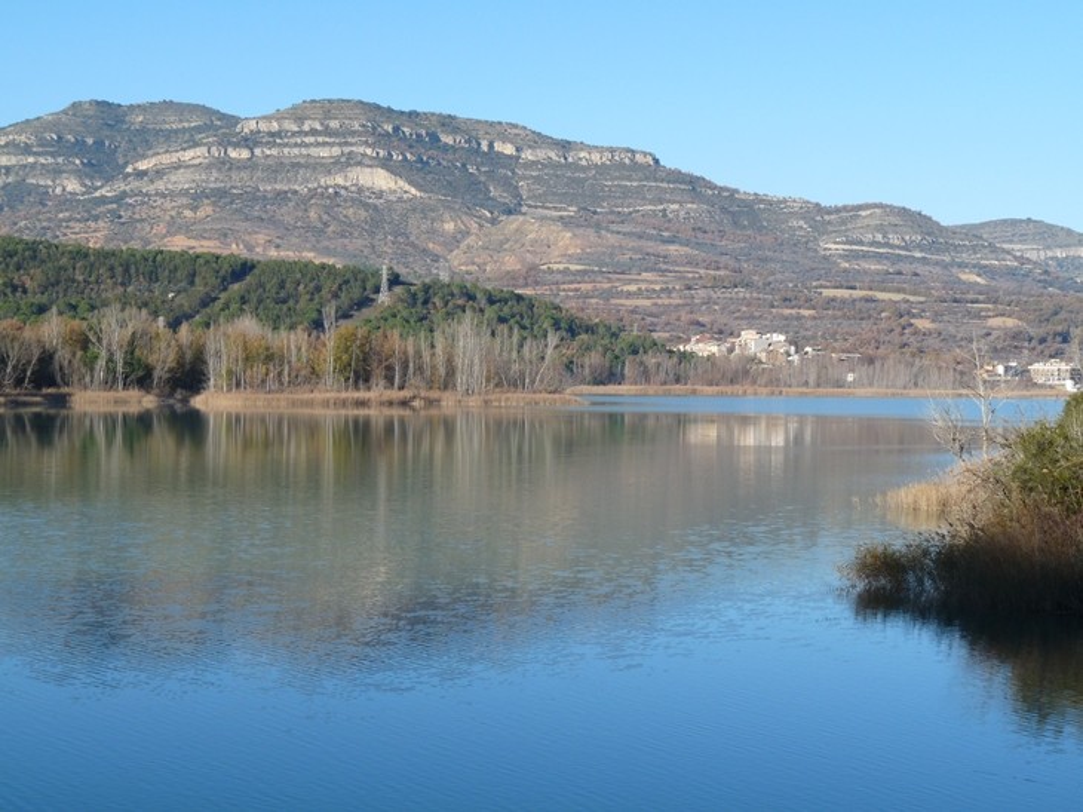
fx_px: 2252
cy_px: 406
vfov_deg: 20.4
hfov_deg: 27.0
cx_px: 542
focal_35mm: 72
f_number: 5.6
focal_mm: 12.8
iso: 100
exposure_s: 1/320
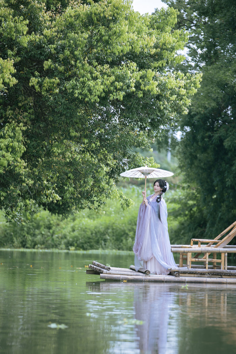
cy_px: 177
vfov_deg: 12.2
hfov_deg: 8.2
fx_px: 1652
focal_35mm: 168
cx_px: 118
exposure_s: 1/500
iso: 100
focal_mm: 168
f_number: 2.8
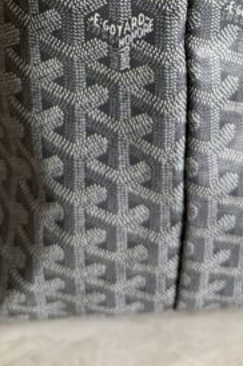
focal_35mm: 73
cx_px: 120
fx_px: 741
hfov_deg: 18.6
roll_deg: +0.2
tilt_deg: -15.0
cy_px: -124
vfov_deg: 24.0
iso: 100
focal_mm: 6.76
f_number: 1.78
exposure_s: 1/120
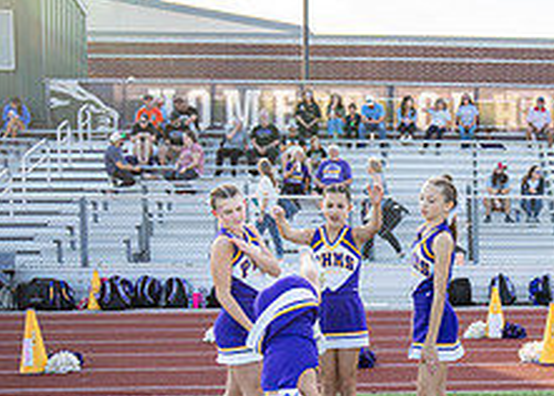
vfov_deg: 19.3
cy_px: 322
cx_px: 680
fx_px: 1149
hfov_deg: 24.4
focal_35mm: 73
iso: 250
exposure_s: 1/2000
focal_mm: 24
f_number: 2.8
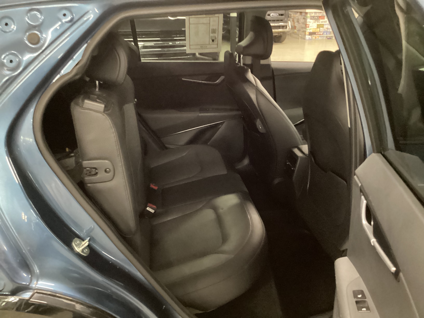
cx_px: 212
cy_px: 159
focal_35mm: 31
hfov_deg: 58.4
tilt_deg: -23.4
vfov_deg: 45.4
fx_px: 380
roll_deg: +0.0
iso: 800
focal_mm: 3.3
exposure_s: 1/17
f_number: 2.4
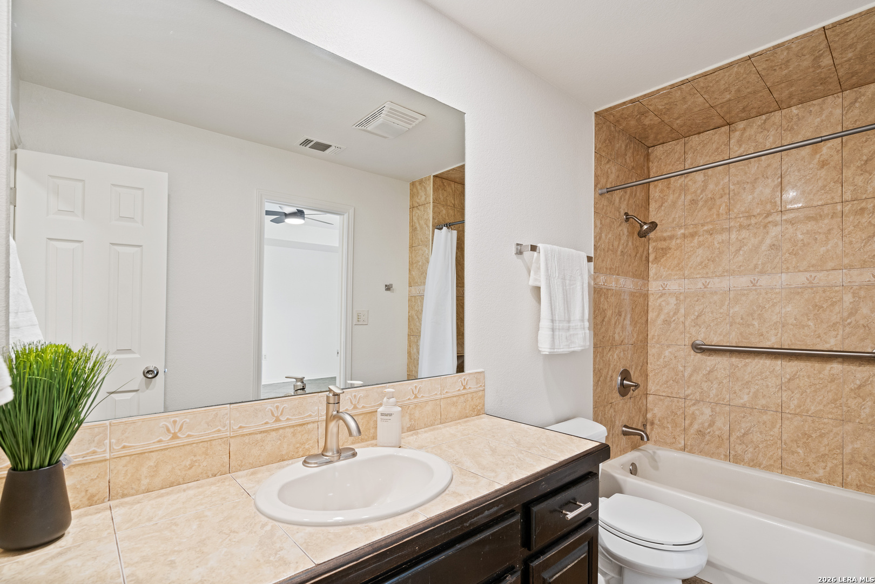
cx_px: 438
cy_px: 292
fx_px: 389
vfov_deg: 73.7
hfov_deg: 96.7
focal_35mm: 16
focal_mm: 16
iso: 200
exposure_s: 1/3
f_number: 7.1
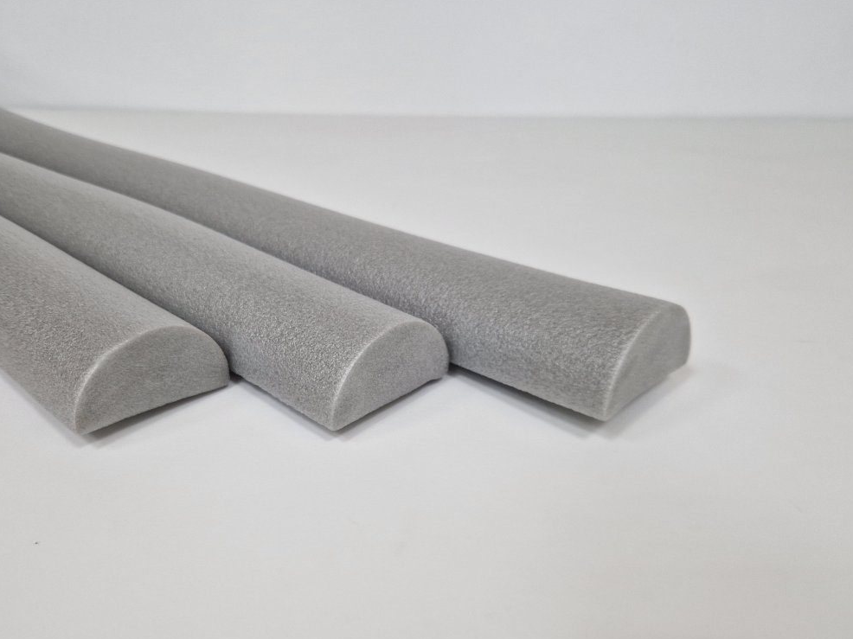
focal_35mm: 28
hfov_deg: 63.2
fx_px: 690
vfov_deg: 49.4
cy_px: 383
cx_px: 364
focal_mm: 5.4
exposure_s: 1/180
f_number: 1.8
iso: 200
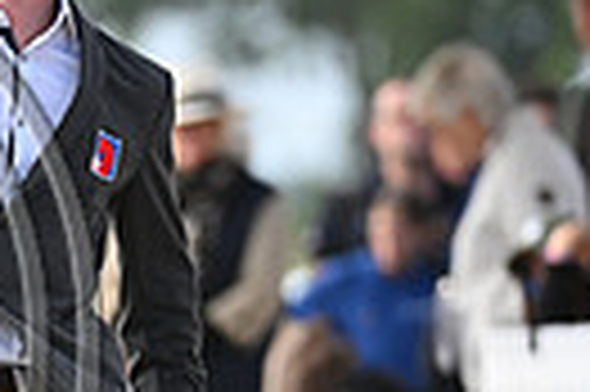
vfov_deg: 1.0
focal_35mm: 1377
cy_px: 277
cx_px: -414
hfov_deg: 1.5
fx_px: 22539
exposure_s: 1/1600
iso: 720
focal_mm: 310
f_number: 5
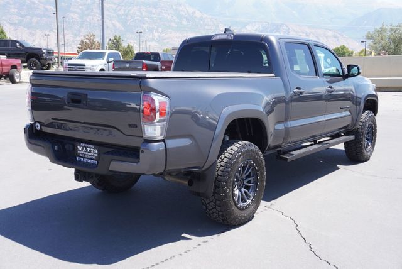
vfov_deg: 33.1
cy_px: 134
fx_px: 453
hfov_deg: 47.9
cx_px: 201
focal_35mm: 40
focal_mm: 27
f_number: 6.3
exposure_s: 1/125
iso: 100
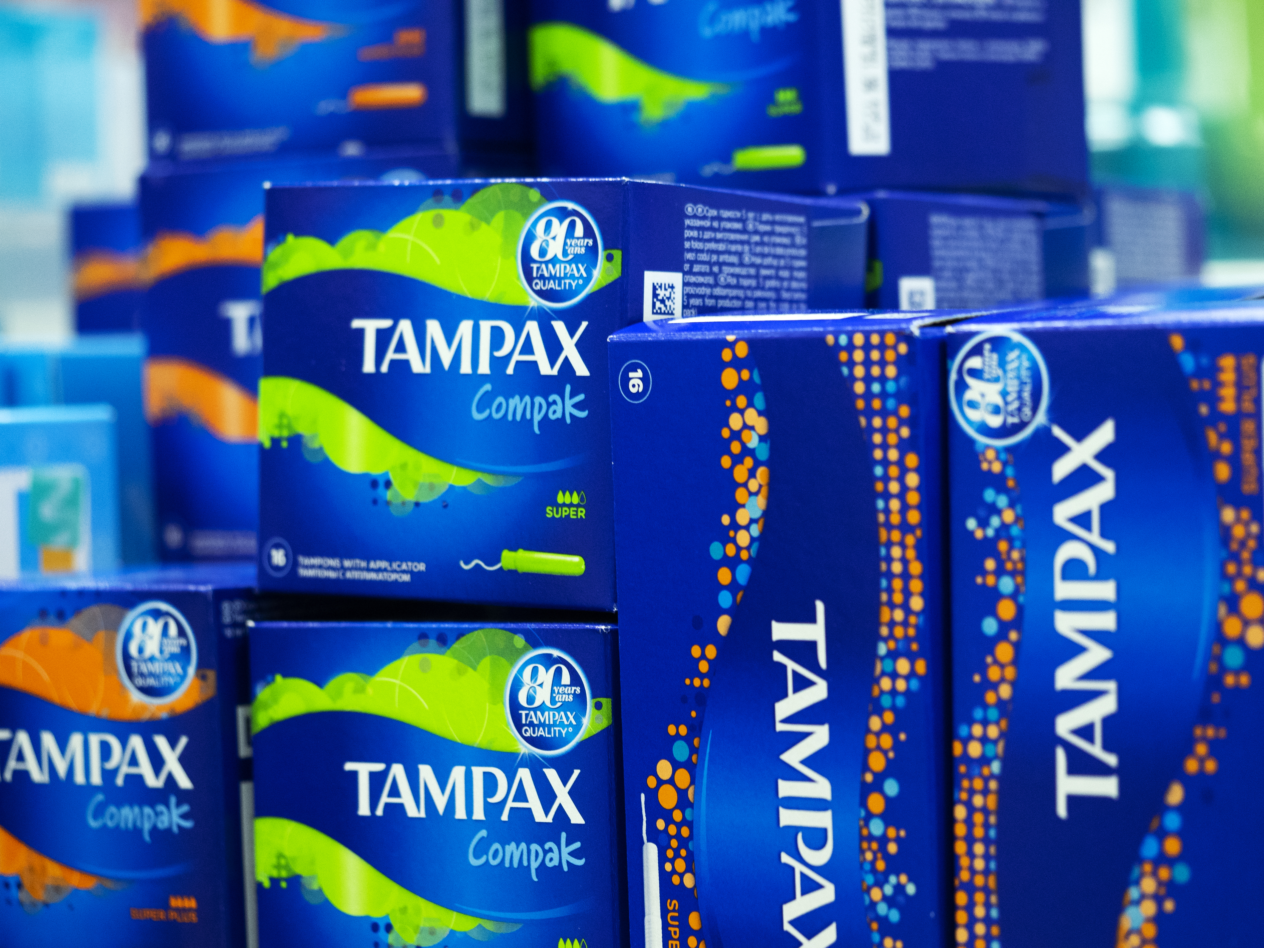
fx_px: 4382
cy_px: 474
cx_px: 632
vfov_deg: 12.3
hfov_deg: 16.4
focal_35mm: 120
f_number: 2.8
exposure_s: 1/125
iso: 1600
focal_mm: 60
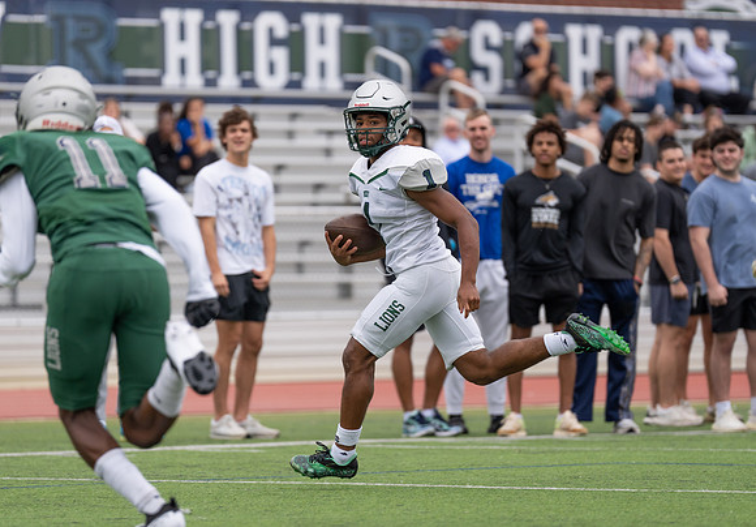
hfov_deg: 7.9
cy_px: 263
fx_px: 5495
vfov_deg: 5.5
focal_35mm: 258
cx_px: 357
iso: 250
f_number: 2.8
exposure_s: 1/1250
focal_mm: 200
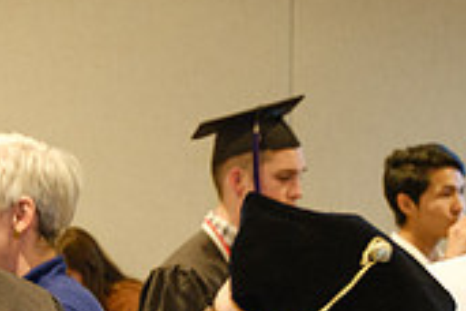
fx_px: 1877
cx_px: -252
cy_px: 487
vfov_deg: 9.2
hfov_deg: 13.3
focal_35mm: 145
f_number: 2.8
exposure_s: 1/60
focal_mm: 22.7
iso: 1600
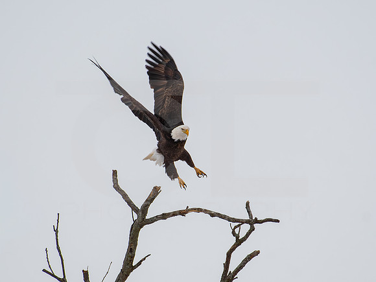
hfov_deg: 1.7
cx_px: 204
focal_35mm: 1196
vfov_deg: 1.2
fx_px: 12991
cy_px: 136
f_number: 6.3
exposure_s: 1/640
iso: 320
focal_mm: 500
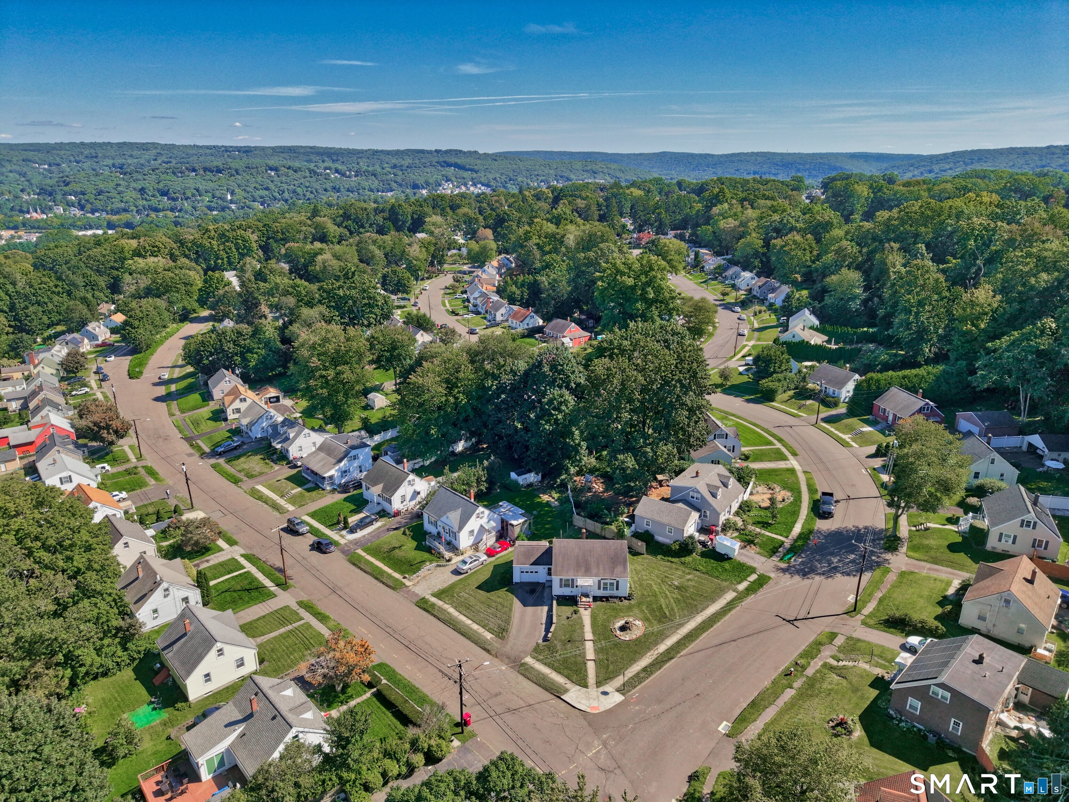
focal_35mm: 24
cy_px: 401
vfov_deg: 56.8
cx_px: 534
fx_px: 741
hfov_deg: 71.6
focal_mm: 8.7
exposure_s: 1/2500
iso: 200
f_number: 1.8
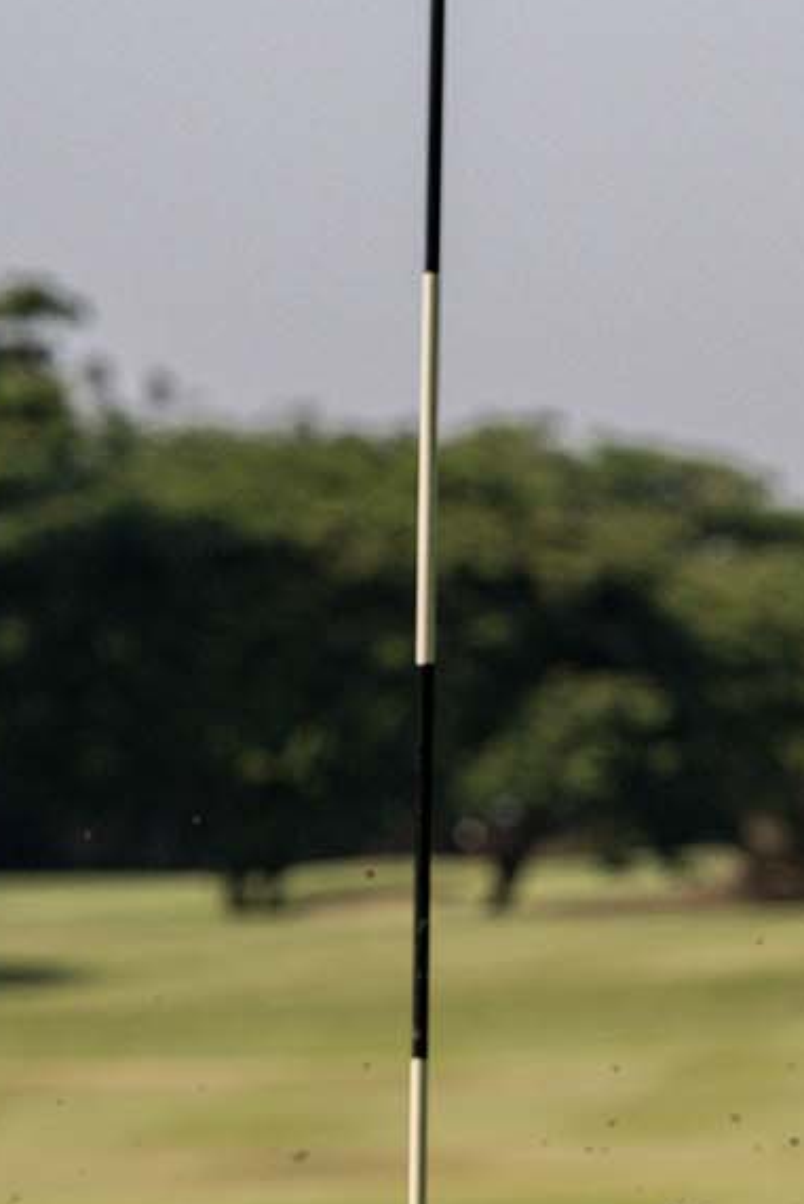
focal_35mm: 378
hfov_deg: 3.6
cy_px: 506
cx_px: 918
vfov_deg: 5.5
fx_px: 12654
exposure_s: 1/5000
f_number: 4.5
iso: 450
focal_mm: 150
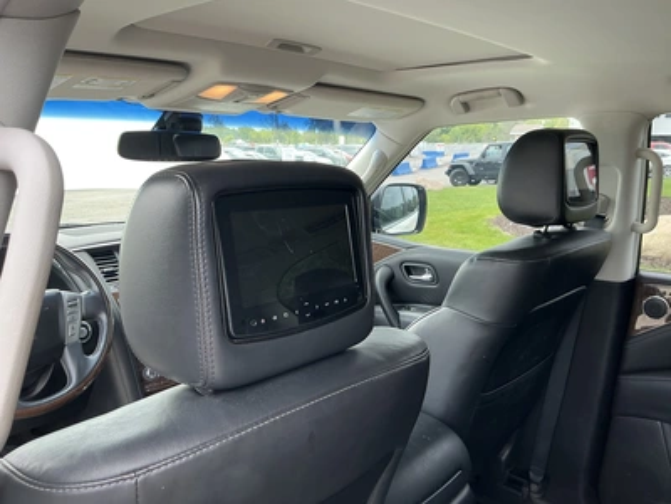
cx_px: 336
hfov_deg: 63.4
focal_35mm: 28
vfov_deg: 49.7
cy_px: 252
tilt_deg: -10.1
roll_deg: -0.6
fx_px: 543
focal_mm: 3
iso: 32
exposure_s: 1/122
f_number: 1.8
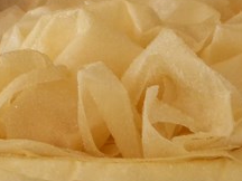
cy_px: 104
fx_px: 6697
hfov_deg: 2.1
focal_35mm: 958
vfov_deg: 1.6
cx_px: 68
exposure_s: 1/30
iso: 200
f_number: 4
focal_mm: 46.6
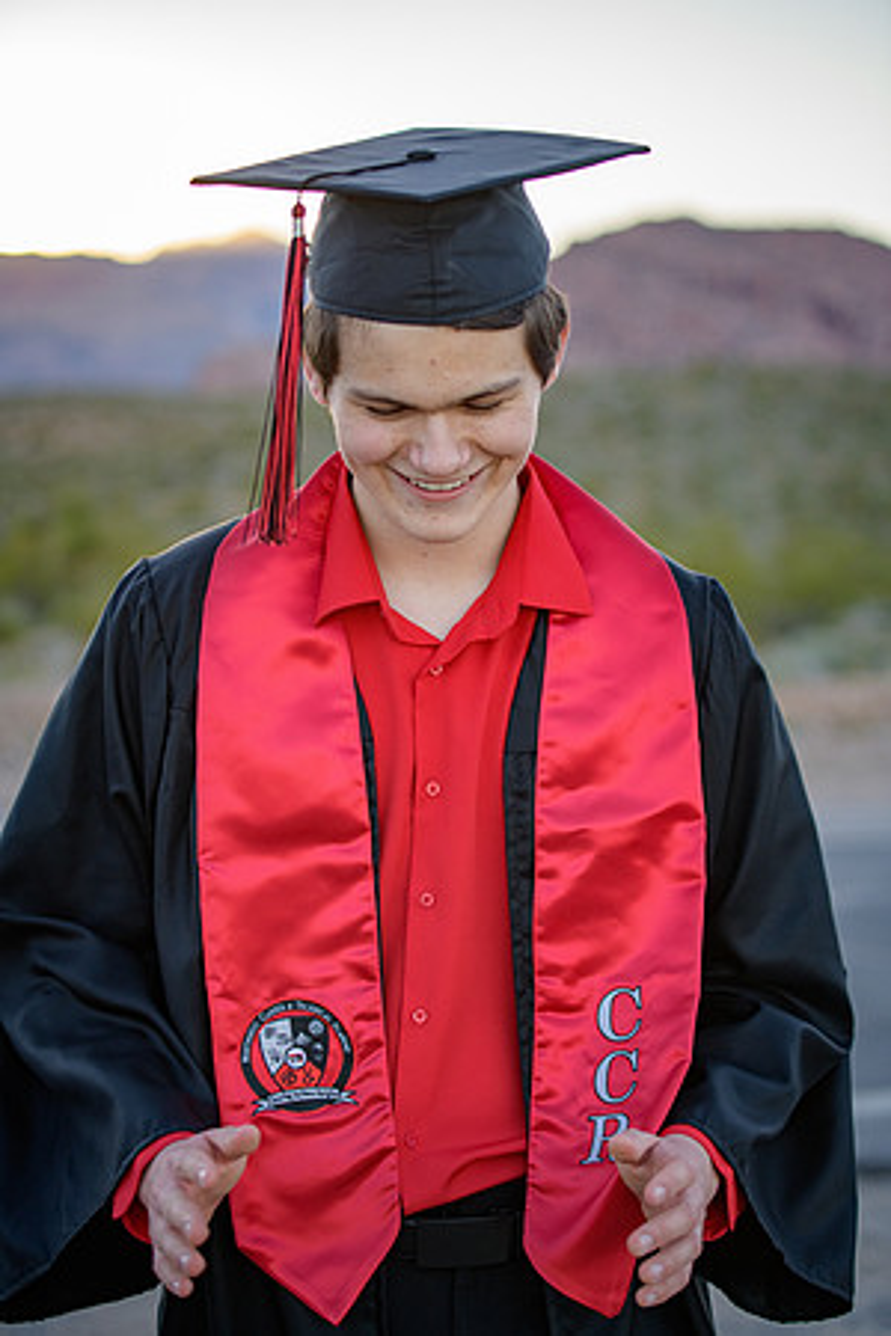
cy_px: 668
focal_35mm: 70
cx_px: 446
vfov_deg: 28.8
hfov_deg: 19.5
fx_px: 2599
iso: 250
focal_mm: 70
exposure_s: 1/800
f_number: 2.8
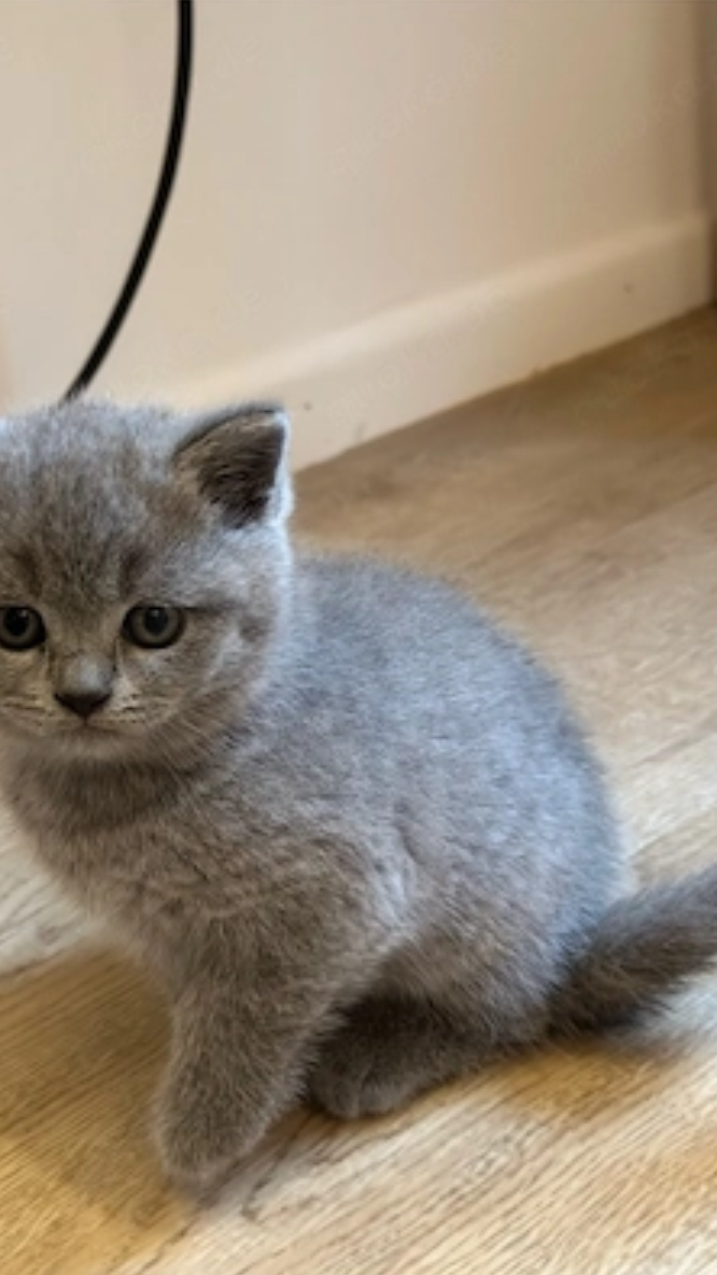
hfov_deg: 22.5
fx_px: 1792
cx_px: 239
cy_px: 642
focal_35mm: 53
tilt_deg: -20.1
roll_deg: +7.4
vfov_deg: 39.2
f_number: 1.78
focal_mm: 6.86
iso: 400
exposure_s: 1/47
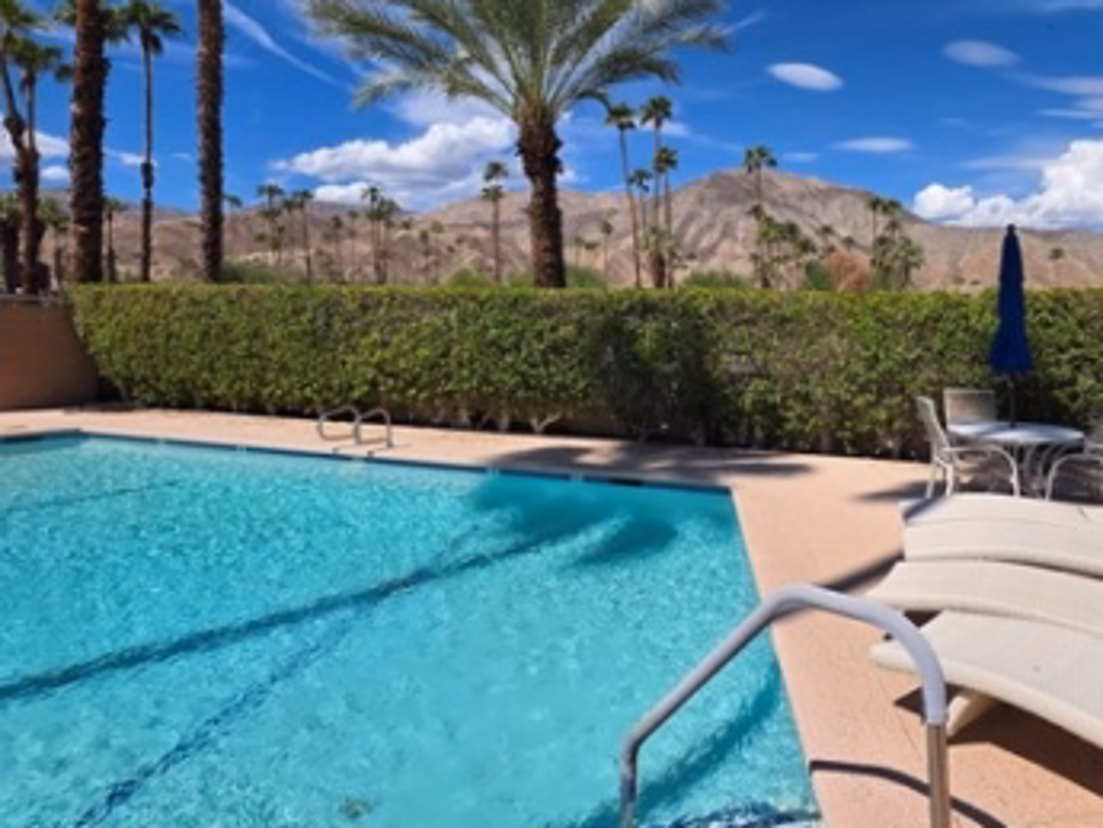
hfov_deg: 75.3
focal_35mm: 22
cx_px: 678
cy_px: 323
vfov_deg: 60.5
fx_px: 701
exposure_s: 1/4313
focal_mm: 2.2
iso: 40
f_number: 1.9
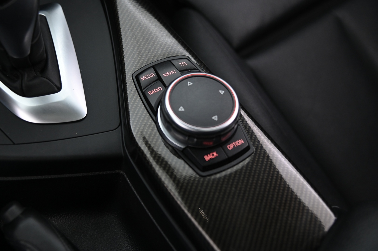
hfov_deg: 48.5
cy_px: 126
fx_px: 420
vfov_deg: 33.3
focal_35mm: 40
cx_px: 189
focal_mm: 40
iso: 2000
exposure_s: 1/15
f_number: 4
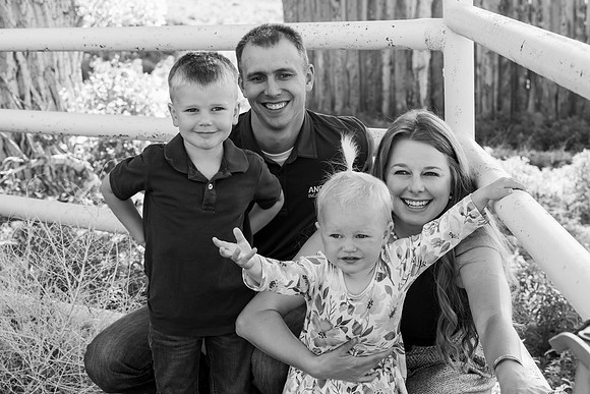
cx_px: 295
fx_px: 1311
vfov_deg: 17.1
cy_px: 197
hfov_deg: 25.4
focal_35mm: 80
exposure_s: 1/160
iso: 800
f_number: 10
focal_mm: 80
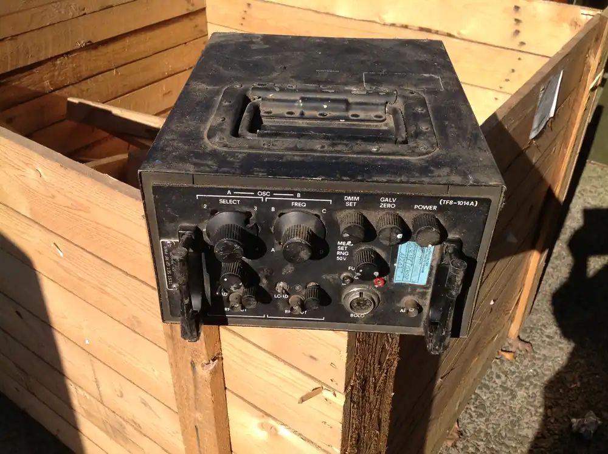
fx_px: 614
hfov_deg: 52.7
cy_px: 227
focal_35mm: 35
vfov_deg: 40.6
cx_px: 304
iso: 50
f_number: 2.4
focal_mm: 4.28
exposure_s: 1/1592
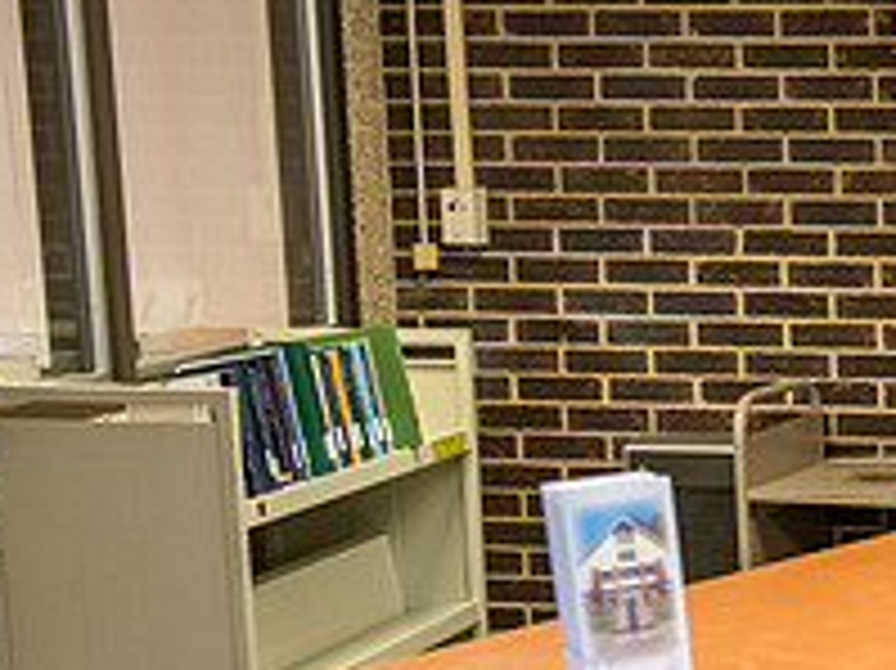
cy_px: 551
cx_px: 1171
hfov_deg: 18.1
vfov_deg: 14.5
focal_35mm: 101
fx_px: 2613
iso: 1250
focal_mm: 36
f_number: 3.2
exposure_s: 1/160
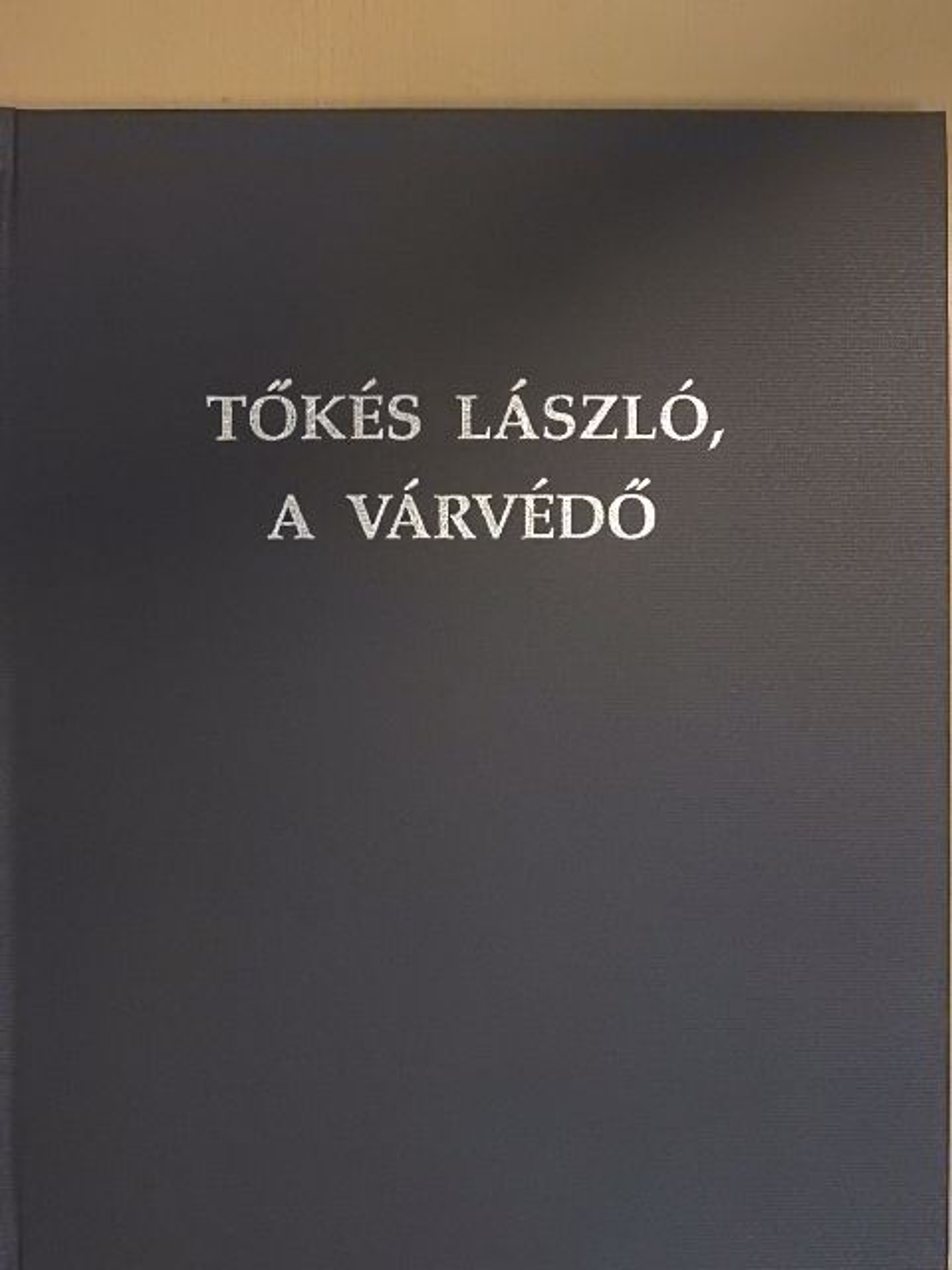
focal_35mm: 55
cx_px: 476
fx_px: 2017
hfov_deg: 26.6
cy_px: 635
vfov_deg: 34.9
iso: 1600
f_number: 4
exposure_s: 1/200
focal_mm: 9.9
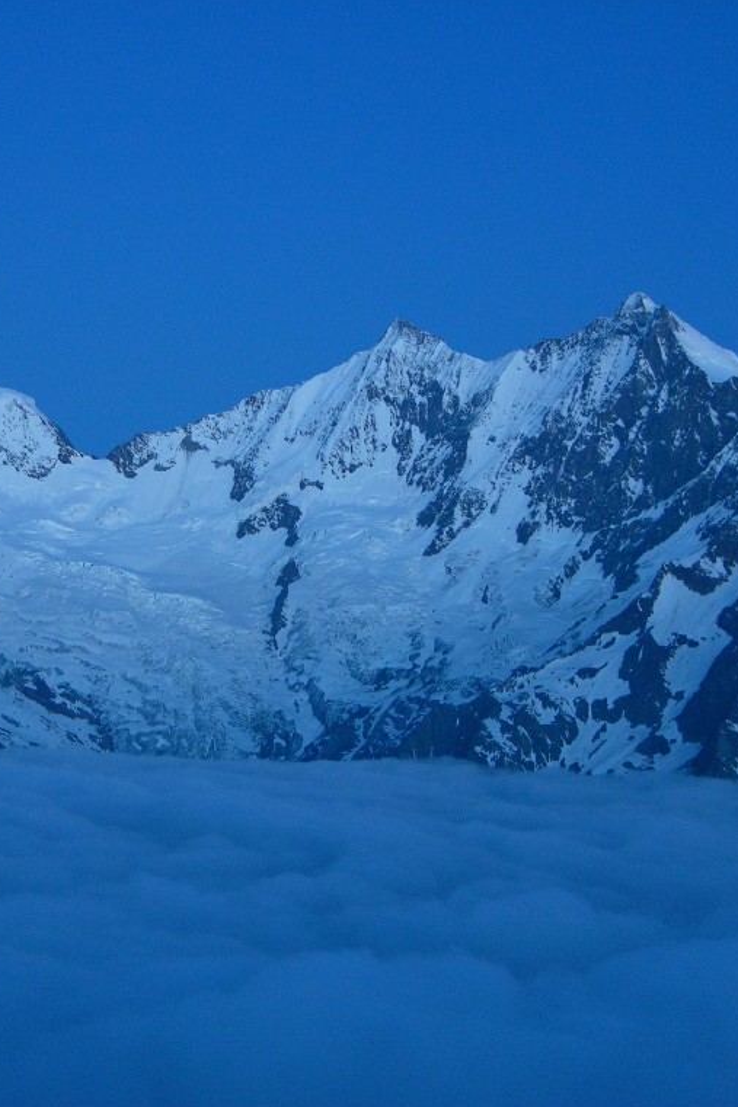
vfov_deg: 20.8
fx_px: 3015
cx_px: 188
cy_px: 553
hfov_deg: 13.9
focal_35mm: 98
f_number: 3.3
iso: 200
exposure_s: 1.48
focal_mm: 17.8
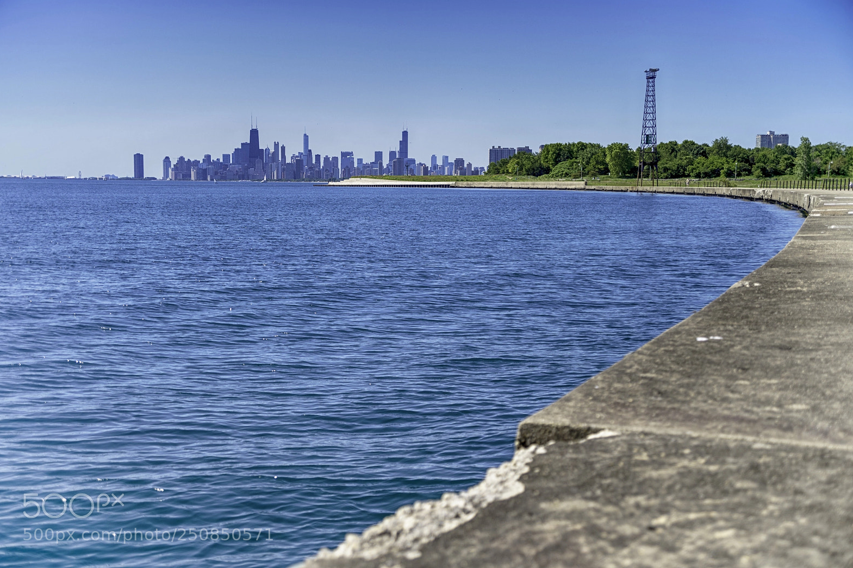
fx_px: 1208
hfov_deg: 38.9
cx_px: 424
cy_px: 287
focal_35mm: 51
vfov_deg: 26.5
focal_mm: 50
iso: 100
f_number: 4.5
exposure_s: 1/1000
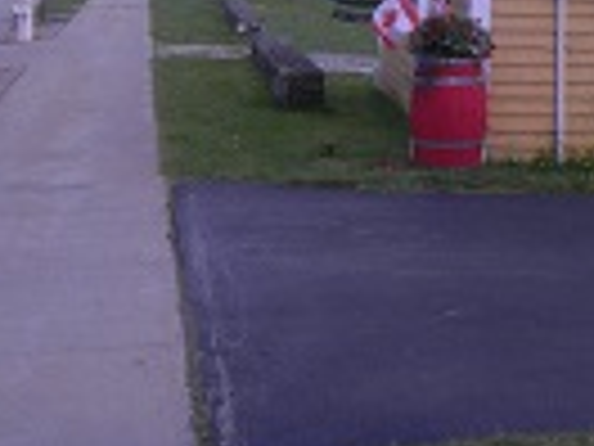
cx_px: 536
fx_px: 1459
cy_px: -203
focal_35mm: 85
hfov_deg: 22.5
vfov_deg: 16.1
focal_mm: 5
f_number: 7.9
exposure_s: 1/335
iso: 80
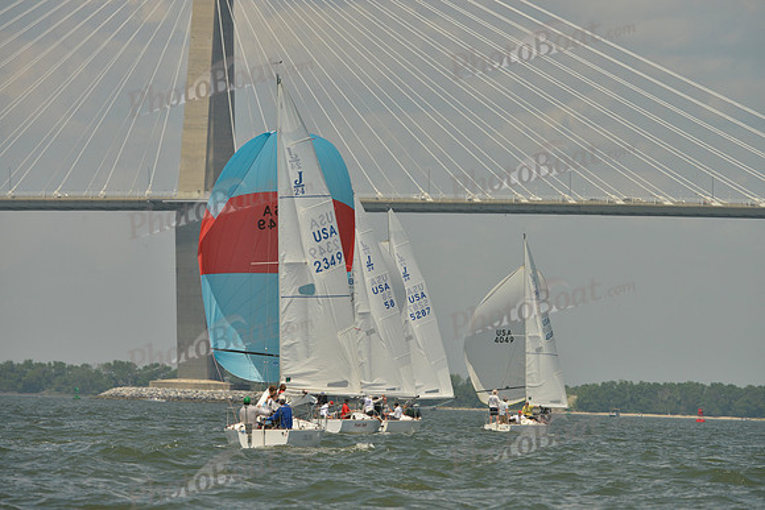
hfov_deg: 5.7
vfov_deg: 3.8
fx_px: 7651
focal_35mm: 360
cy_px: 255
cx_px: 382
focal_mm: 360
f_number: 10
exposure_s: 1/1250
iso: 280
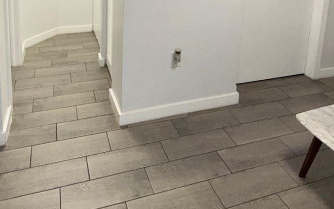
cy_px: -28
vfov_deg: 33.6
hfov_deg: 59.4
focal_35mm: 32
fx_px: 291
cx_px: 141
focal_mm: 2.22
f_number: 2.2
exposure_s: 1/60
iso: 320
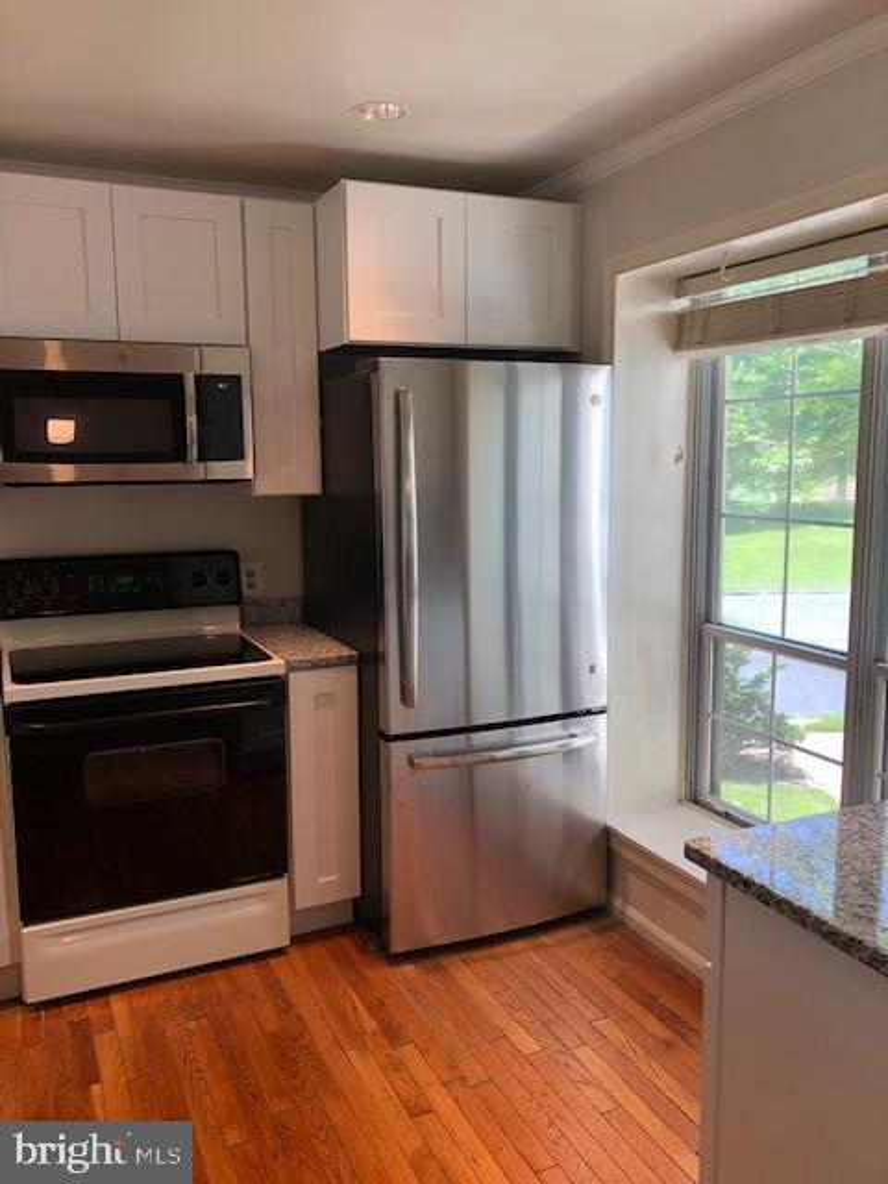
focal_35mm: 28
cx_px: 444
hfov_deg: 49.7
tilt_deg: -6.0
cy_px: 592
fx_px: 958
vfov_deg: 63.4
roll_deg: -0.2
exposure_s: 1/120
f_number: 1.8
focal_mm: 3.99
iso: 50
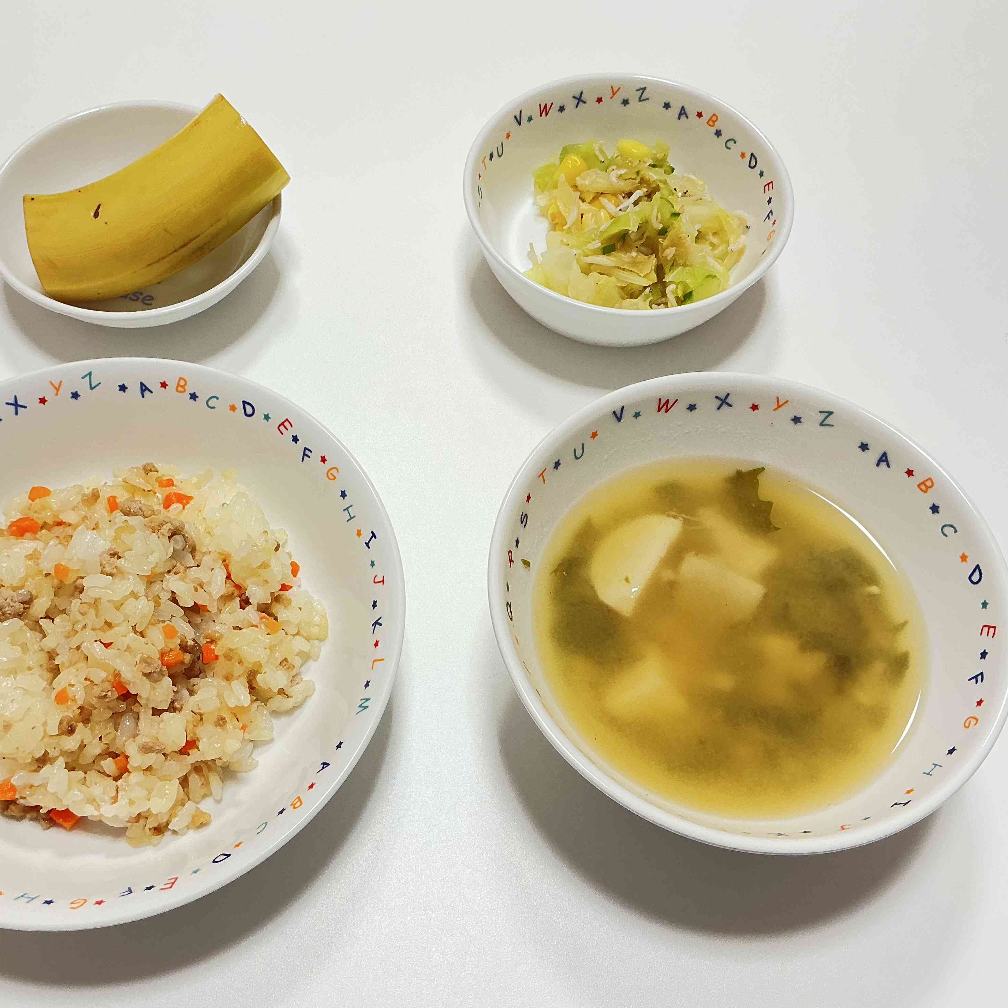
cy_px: 513
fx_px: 1153
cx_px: 422
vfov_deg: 47.2
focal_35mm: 35
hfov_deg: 47.0
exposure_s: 1/60
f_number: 1.8
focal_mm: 3
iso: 50
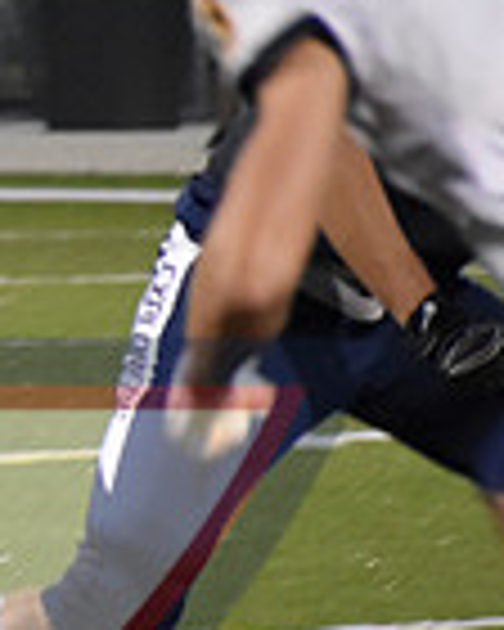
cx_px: -608
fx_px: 15792
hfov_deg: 1.8
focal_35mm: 847
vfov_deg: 2.3
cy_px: 155
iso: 3200
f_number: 4.8
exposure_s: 1/100
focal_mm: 145
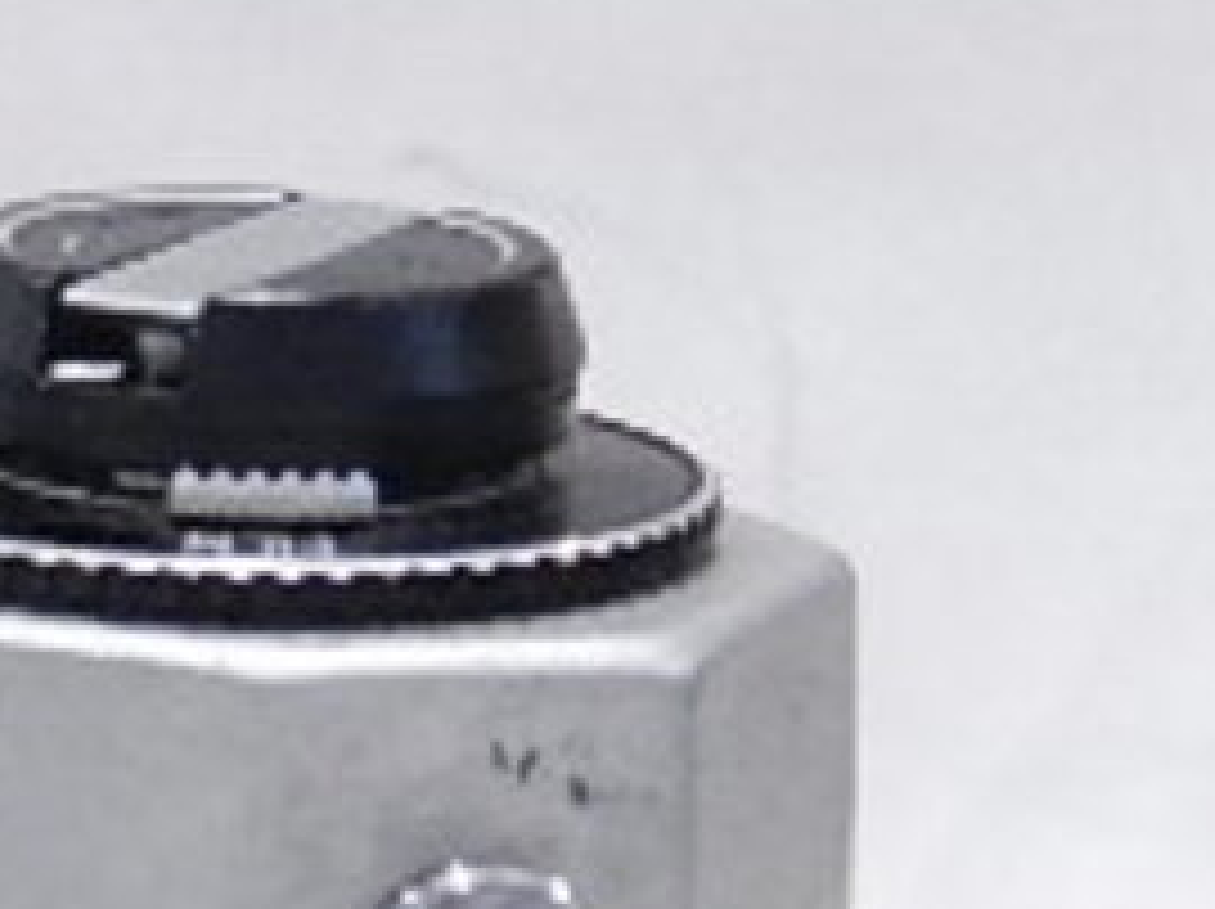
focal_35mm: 374
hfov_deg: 5.2
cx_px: -1278
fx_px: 13116
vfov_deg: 4.0
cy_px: 1274
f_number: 4.4
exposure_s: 1/50
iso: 800
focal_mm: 14.9
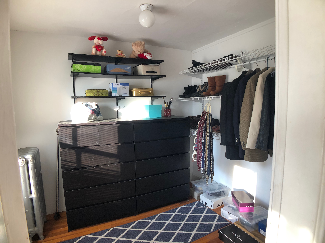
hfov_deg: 63.4
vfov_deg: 49.7
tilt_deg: -6.1
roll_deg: +1.4
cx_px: 162
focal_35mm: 28
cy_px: 122
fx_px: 263
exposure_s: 1/30
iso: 32
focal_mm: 3.99
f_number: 1.8
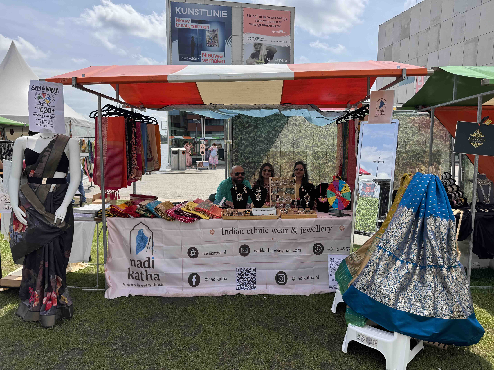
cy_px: 185
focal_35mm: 24
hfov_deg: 71.6
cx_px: 247
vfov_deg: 56.8
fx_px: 343
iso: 80
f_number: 1.78
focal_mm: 6.76
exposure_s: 1/3247
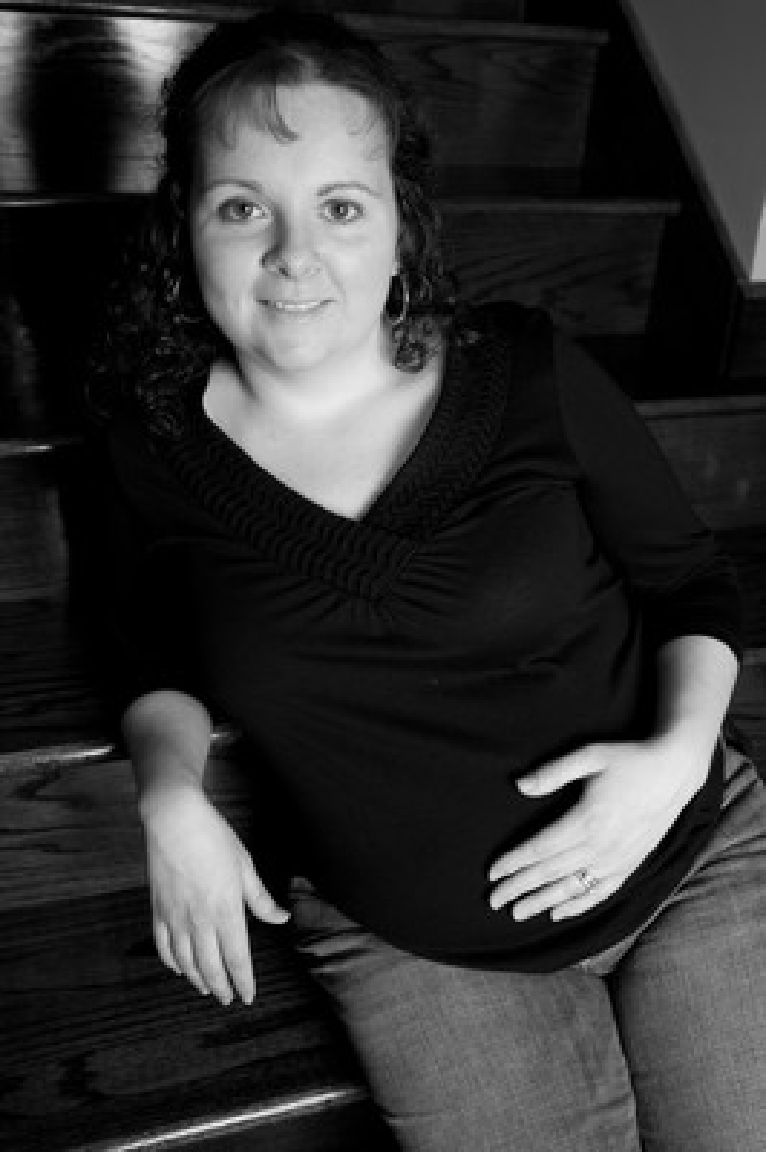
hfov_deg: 36.8
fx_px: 1151
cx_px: 383
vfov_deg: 53.2
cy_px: 576
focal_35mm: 36
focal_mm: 24
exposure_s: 1/200
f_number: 2.8
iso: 250
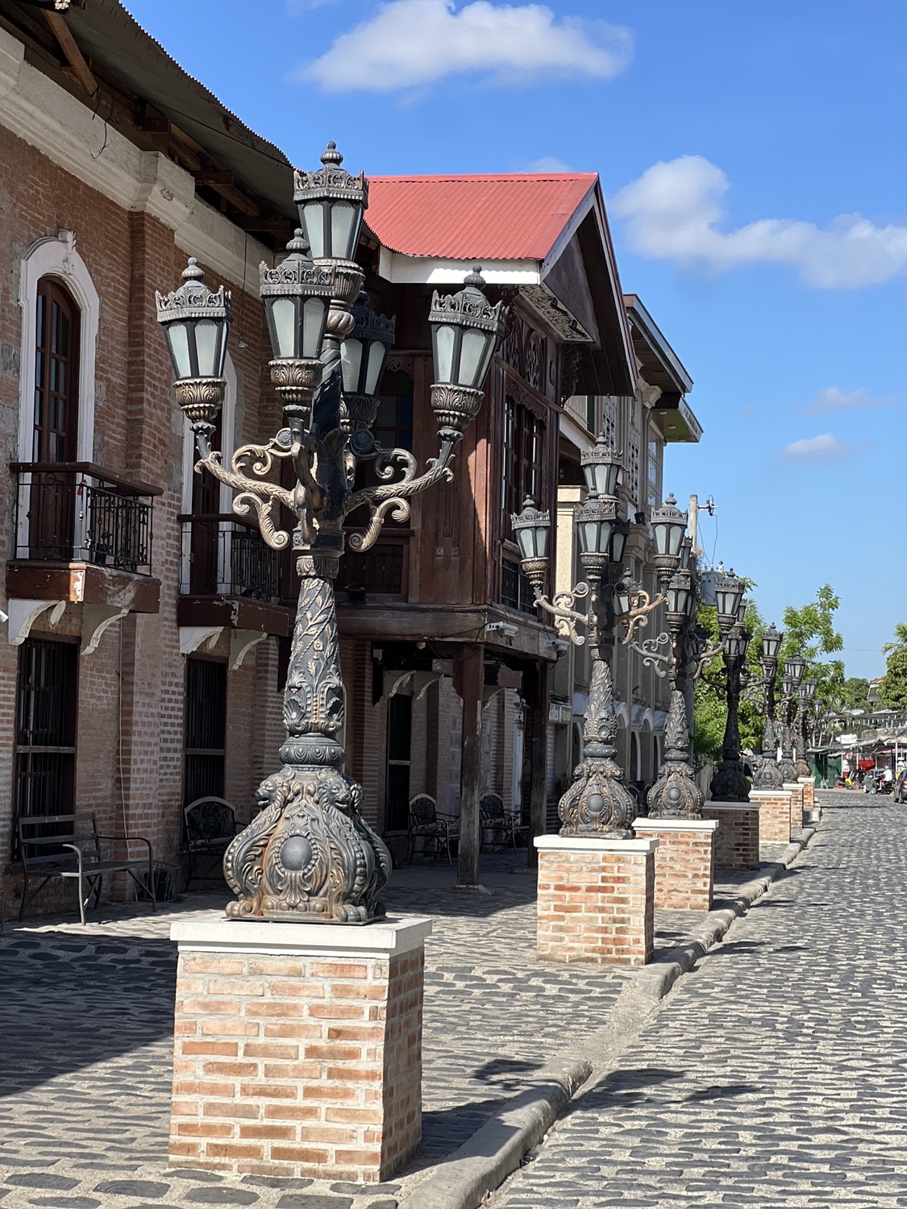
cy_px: 604
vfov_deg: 25.3
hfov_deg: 19.1
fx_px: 2690
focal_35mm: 77
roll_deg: -2.2
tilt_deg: +4.6
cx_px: 454
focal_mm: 9
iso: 32
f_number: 2.8
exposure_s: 1/552
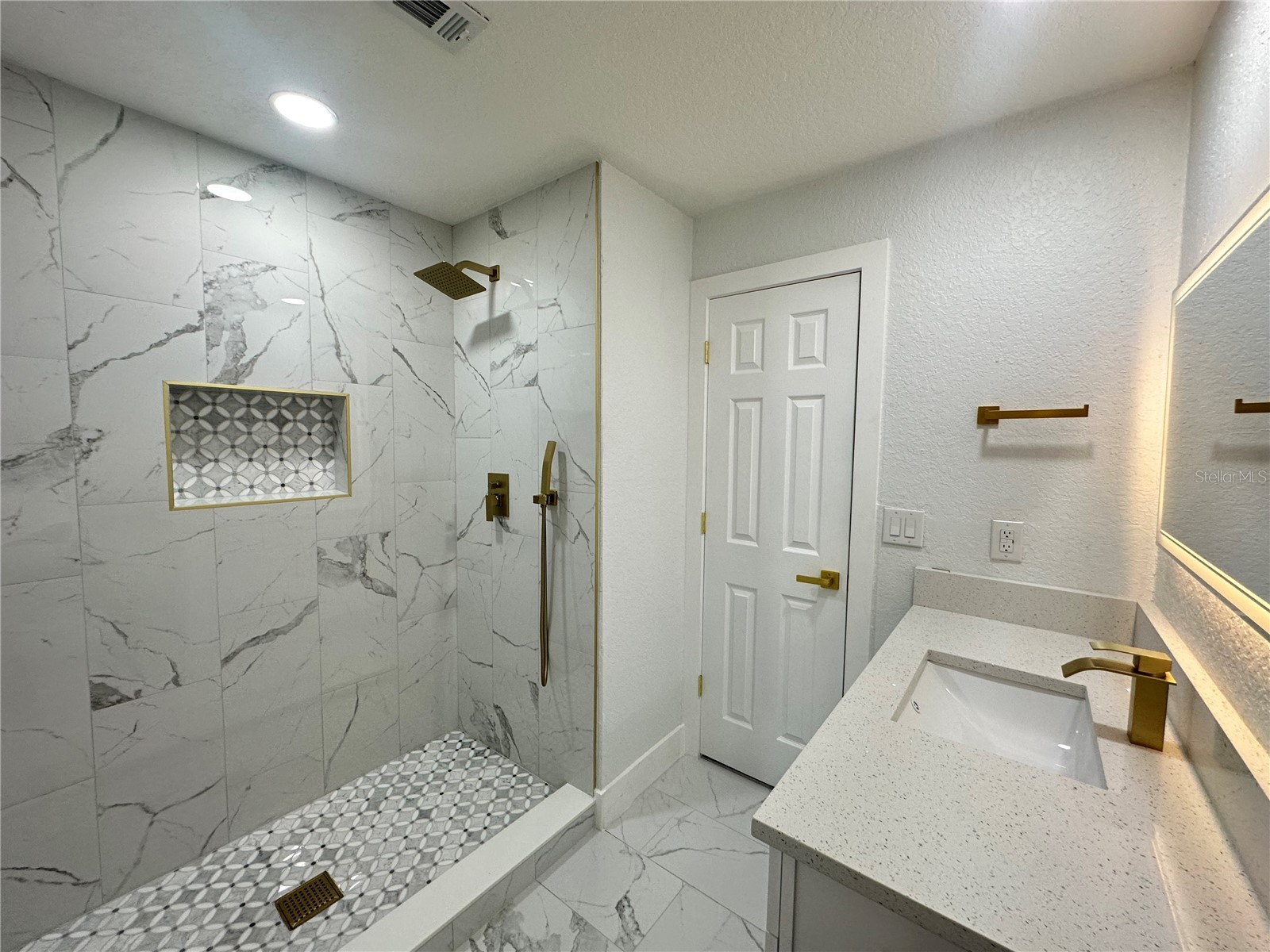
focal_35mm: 14
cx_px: 635
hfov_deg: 102.1
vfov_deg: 85.7
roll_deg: -0.7
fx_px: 514
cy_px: 476
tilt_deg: -4.9
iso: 160
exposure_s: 1/120
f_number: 2.2
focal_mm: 2.22
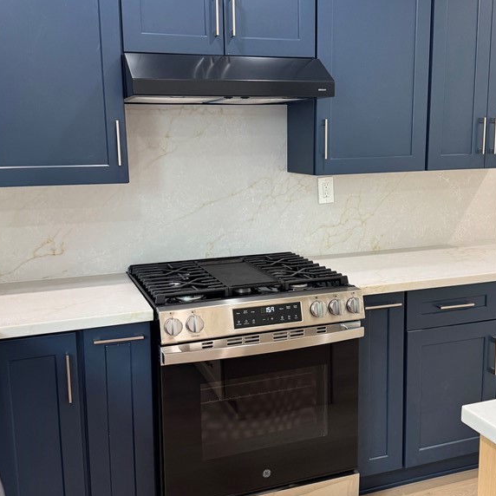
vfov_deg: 43.9
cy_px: 249
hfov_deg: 43.9
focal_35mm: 38
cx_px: 256
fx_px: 616
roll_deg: +1.1
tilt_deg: -7.2
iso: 200
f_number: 1.78
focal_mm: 6.76
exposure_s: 1/120
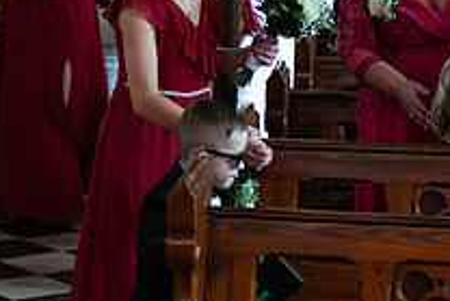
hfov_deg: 12.6
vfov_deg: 8.5
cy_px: 198
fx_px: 2026
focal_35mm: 162
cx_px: 100
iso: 1250
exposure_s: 1/160
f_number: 3.5
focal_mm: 58
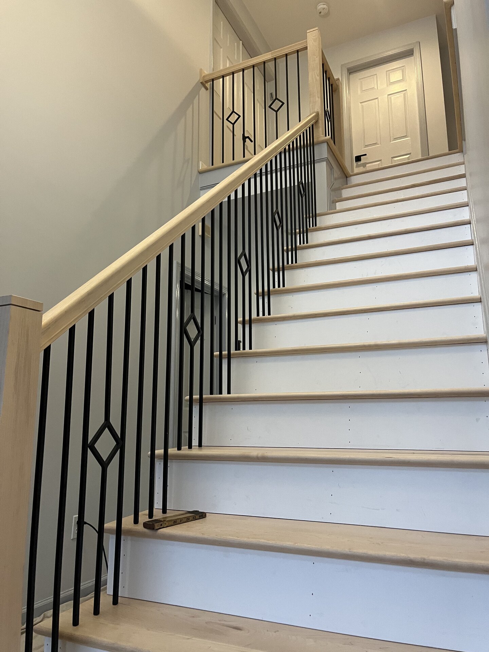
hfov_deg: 53.1
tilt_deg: +10.7
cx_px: 244
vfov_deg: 67.3
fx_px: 490
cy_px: 326
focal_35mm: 26
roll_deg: +1.3
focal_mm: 5.1
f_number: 1.6
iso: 200
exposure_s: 1/60
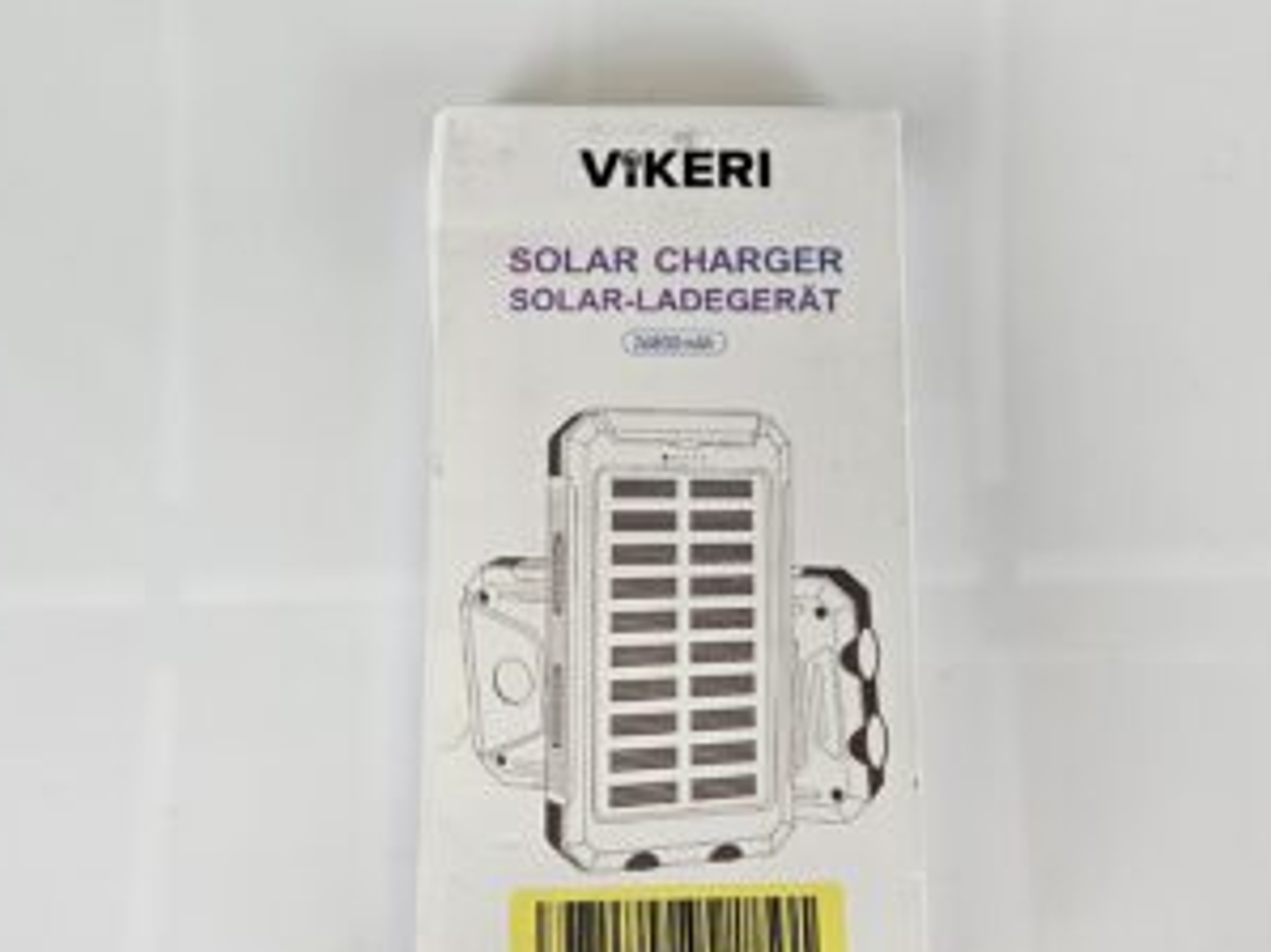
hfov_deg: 56.8
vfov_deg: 43.9
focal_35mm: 32
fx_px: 1174
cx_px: 621
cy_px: 578
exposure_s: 1/100
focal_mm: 5.4
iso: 32
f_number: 1.8
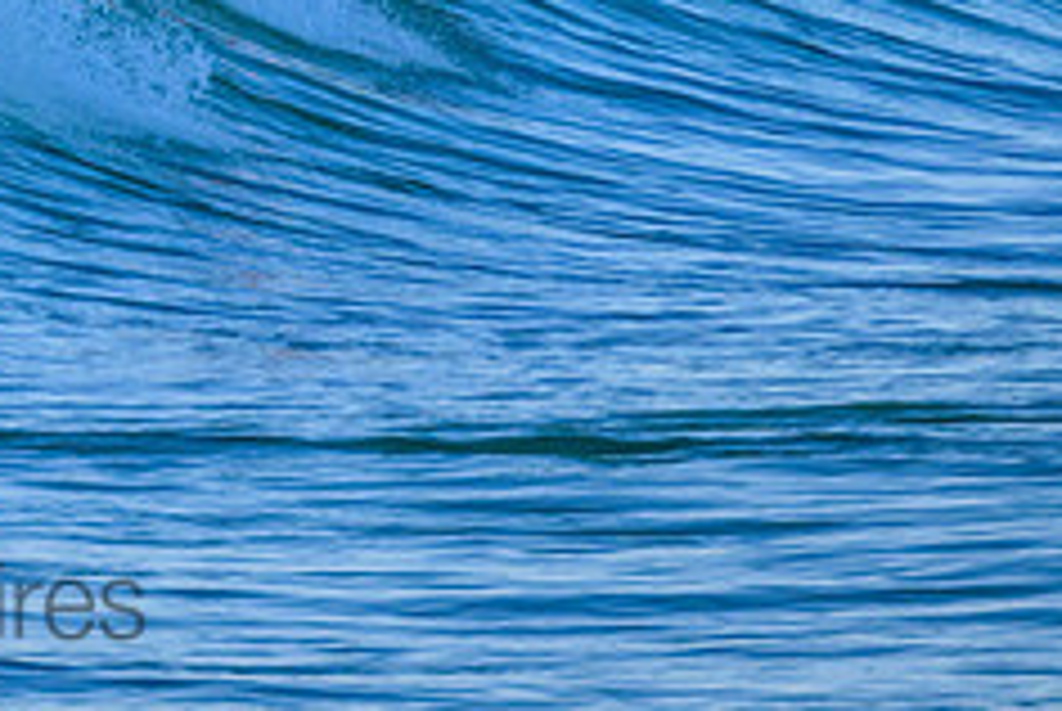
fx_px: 57980
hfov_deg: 1.0
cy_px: -146
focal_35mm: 1963
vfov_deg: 0.7
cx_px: -202
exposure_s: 1/2000
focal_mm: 800
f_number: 11
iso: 1600
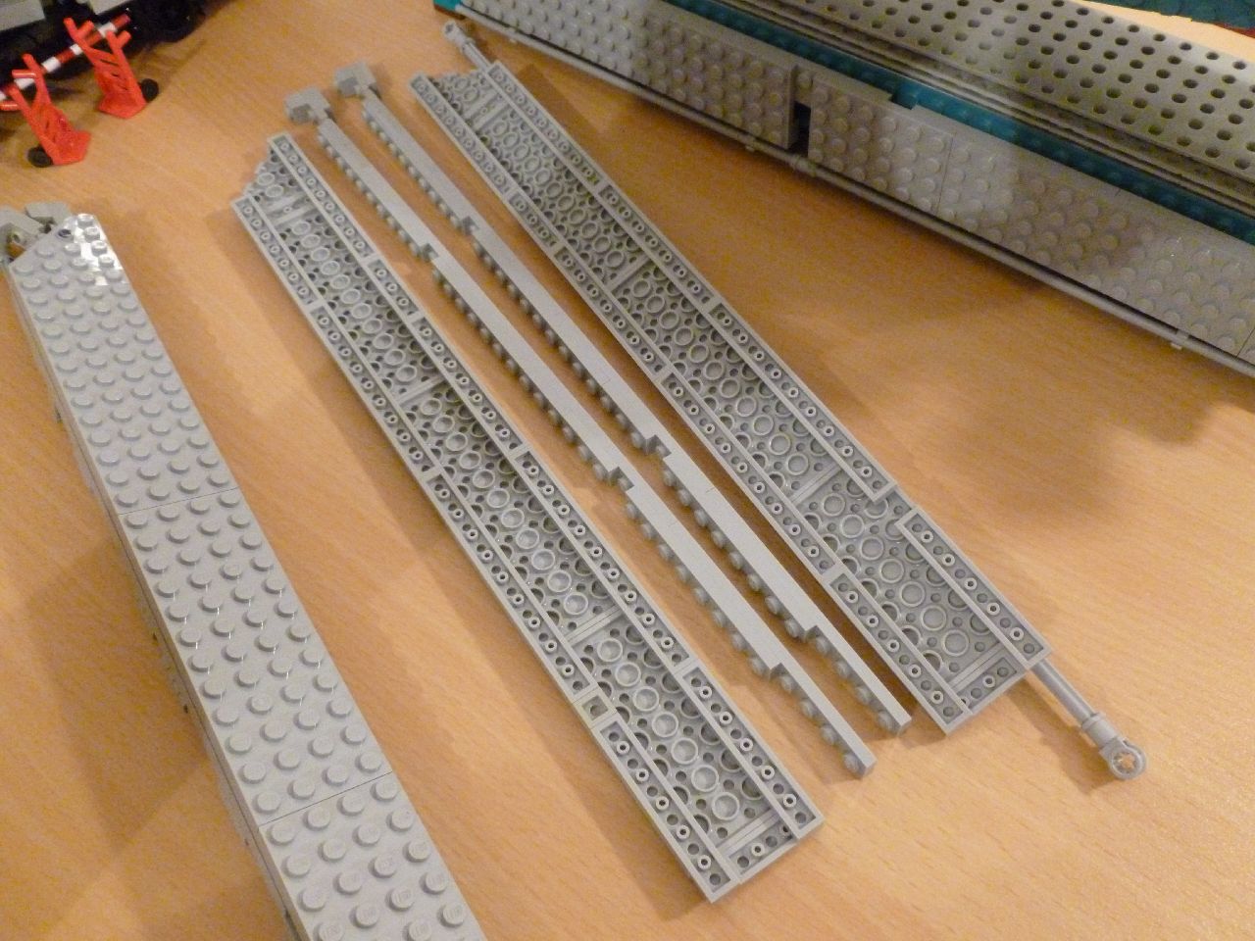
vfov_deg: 49.7
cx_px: 628
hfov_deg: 63.4
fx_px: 1015
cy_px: 470
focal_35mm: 28
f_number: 3.3
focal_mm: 5
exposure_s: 1/20
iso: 800
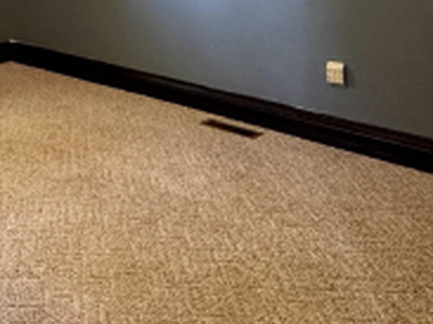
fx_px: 638
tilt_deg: -0.6
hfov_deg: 34.2
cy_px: -78
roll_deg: -0.4
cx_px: -1
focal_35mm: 51
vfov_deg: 25.3
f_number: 2.2
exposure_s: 1/60
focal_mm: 2.22
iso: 800
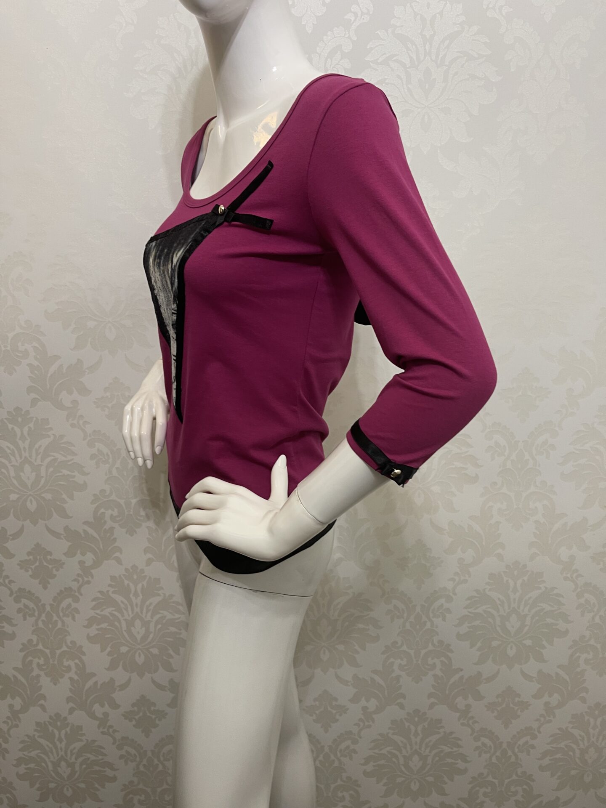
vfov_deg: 69.4
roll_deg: +1.5
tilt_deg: -15.7
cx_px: 303
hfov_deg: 54.9
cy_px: 404
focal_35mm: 25
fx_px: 584
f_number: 1.6
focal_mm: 5.1
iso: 160
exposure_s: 1/50
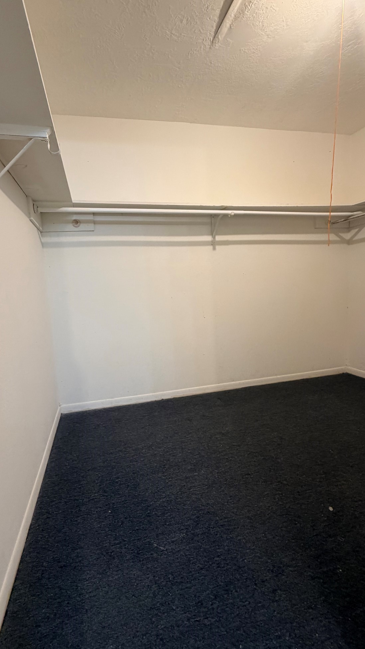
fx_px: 275
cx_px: 154
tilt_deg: -7.0
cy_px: 324
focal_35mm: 16
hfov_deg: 66.7
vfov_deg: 99.4
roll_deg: +2.6
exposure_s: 1/60
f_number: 2.2
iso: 200
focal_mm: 2.22
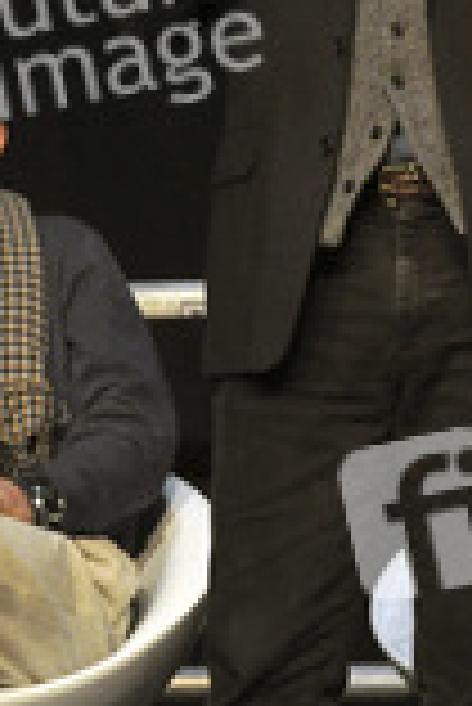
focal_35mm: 382
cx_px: 164
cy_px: 270
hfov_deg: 3.6
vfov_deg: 5.4
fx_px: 7496
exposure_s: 1/125
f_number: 5.6
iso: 2500
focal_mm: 100
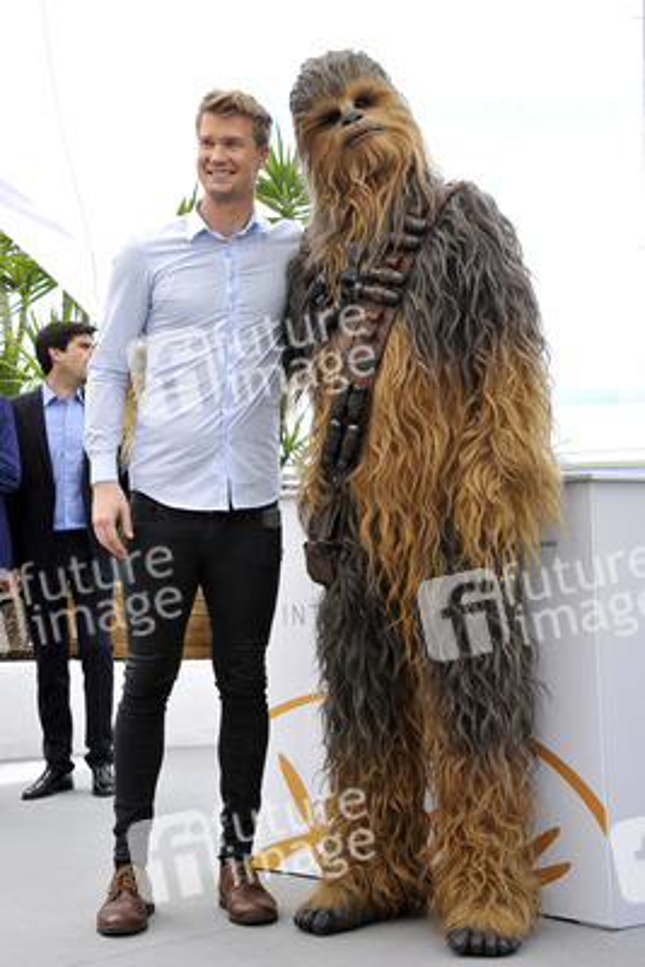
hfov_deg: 19.5
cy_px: 484
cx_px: 322
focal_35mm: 70
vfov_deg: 28.8
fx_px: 1879
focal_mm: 70
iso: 200
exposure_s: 1/250
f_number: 8
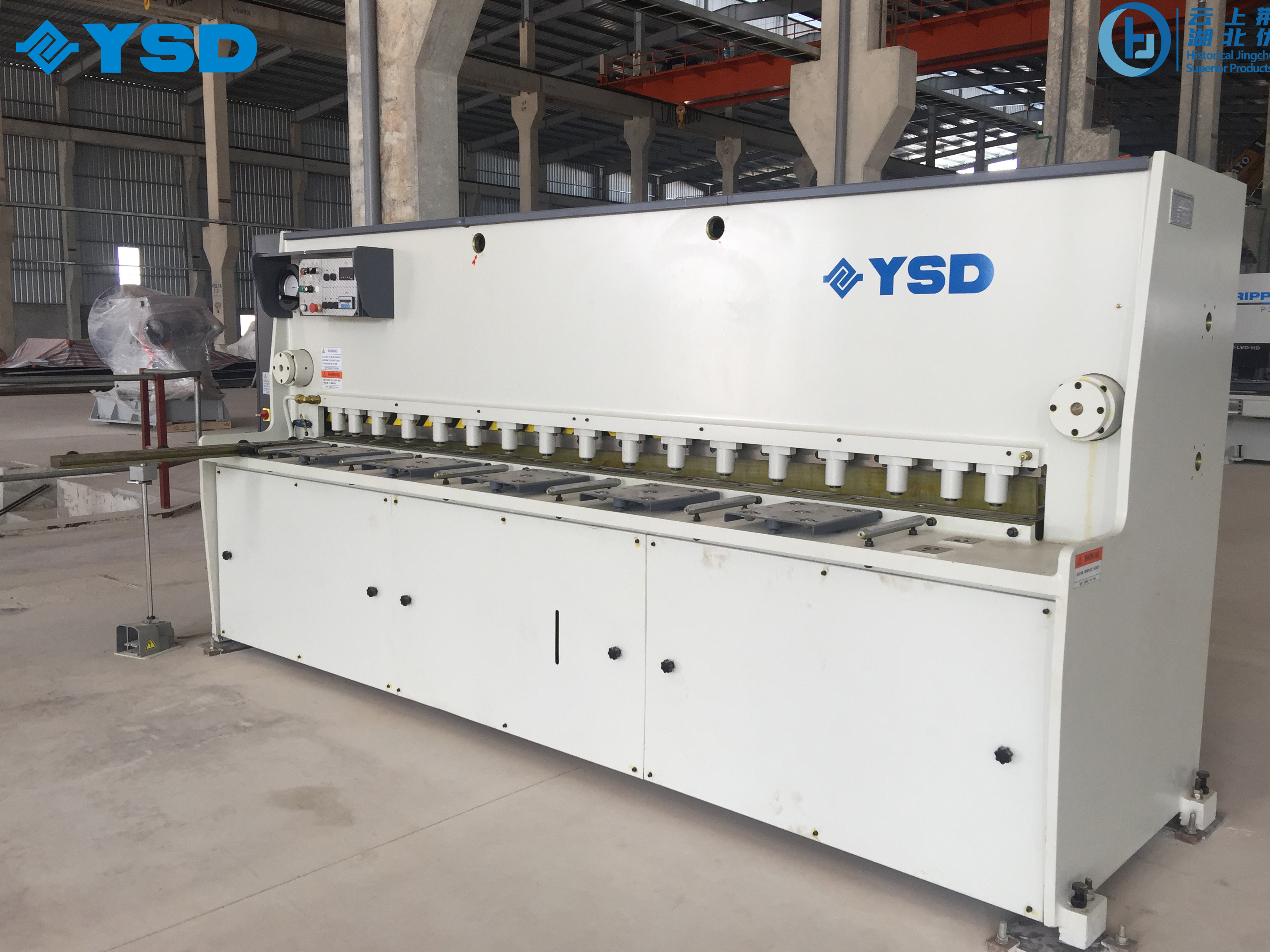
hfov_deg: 58.3
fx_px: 1137
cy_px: 491
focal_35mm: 31
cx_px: 661
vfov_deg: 45.4
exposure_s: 1/100
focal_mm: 4.15
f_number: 2.2
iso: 40
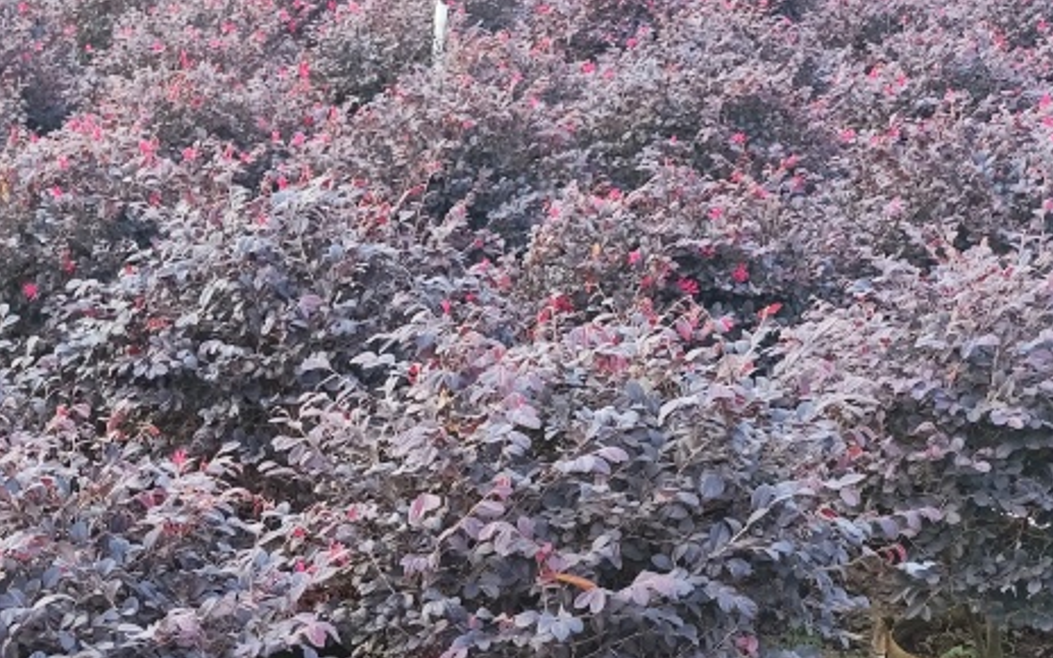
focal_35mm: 56
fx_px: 1607
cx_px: 186
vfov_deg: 20.9
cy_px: 875
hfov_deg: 34.9
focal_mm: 6.19
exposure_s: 1/100
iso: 125
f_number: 1.65
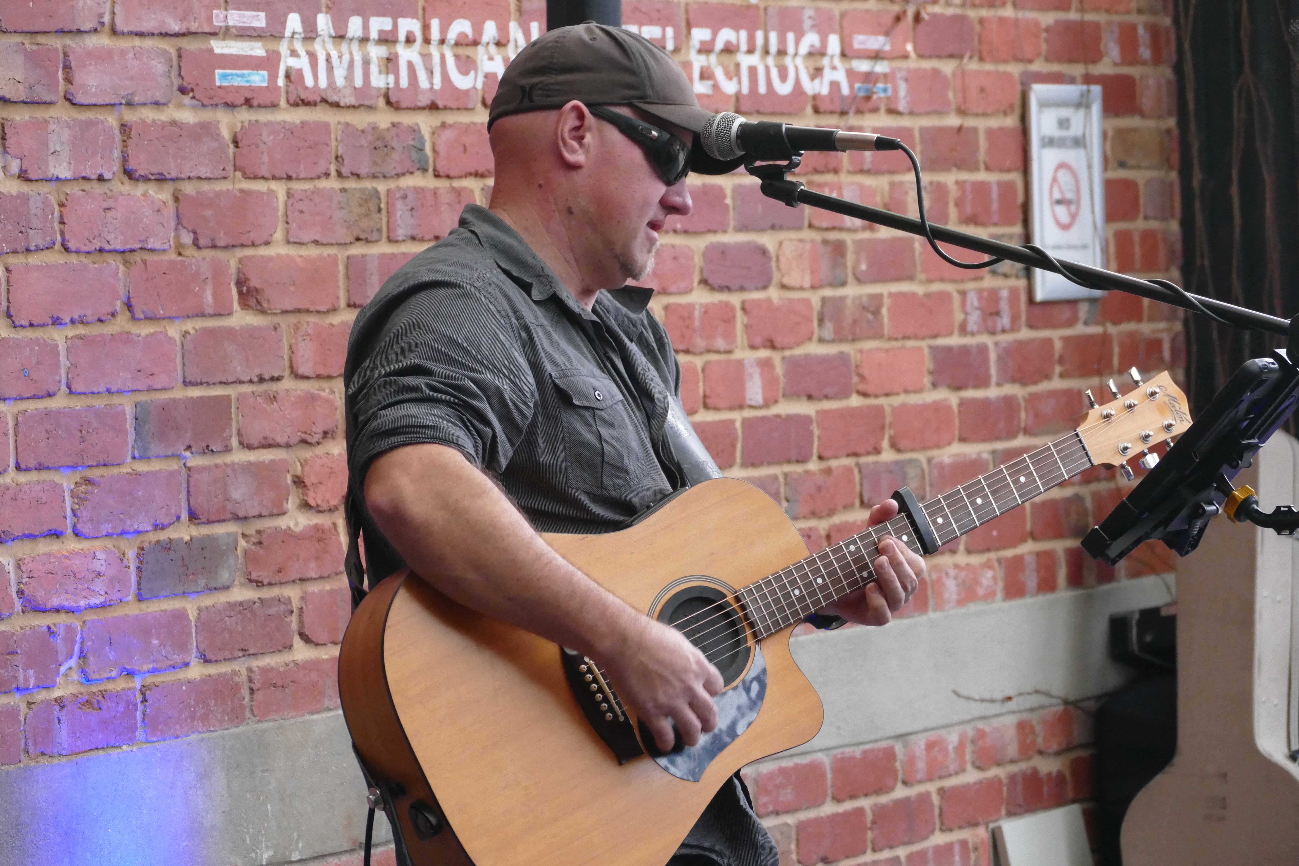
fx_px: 5556
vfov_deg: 8.9
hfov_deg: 13.3
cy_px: 433
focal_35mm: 154
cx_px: 650
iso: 1250
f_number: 3.9
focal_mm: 56.08
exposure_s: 1/100
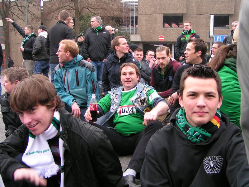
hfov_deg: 49.0
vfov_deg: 37.7
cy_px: 94
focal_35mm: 38
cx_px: 124
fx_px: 273
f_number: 3.5
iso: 50
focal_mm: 5.8
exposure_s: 1/80
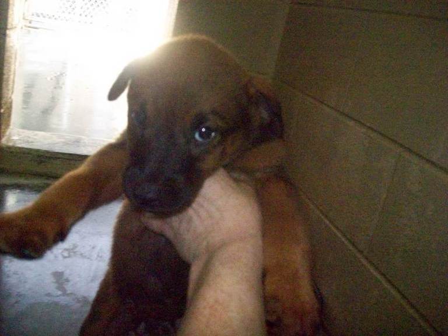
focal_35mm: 36
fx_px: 466
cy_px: 168
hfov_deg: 51.4
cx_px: 224
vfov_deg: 39.6
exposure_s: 1/128
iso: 800
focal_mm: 6
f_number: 2.7
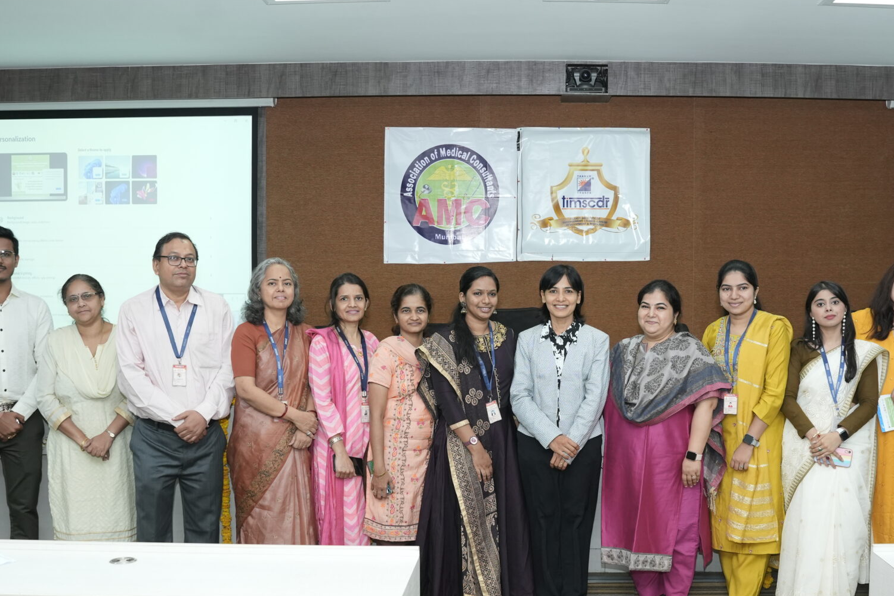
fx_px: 1018
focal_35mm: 41
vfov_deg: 32.3
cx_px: 524
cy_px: 410
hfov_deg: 47.2
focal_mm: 24
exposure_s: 1/125
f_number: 4.5
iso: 1250
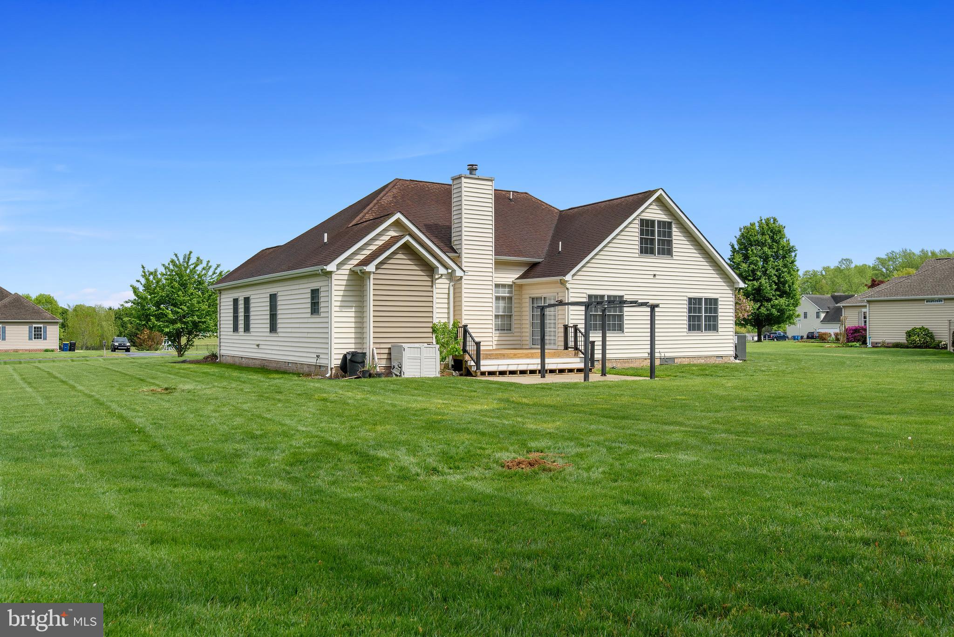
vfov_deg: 43.6
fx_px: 795
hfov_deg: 61.9
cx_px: 477
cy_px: 318
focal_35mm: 30
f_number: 8
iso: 400
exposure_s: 1/2000
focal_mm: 30
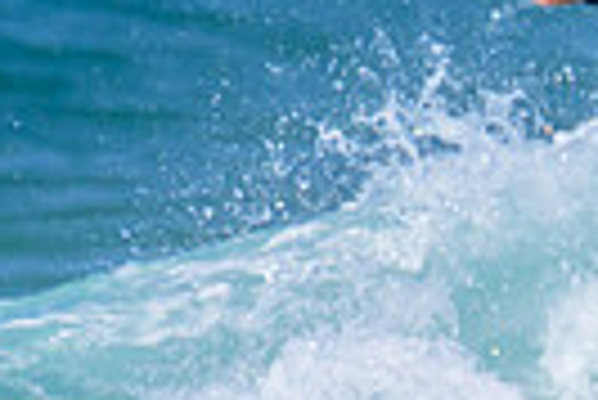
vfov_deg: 0.3
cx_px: 778
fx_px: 78622
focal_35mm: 4728
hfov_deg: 0.4
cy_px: 305
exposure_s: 1/2000
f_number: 11
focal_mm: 800
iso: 720
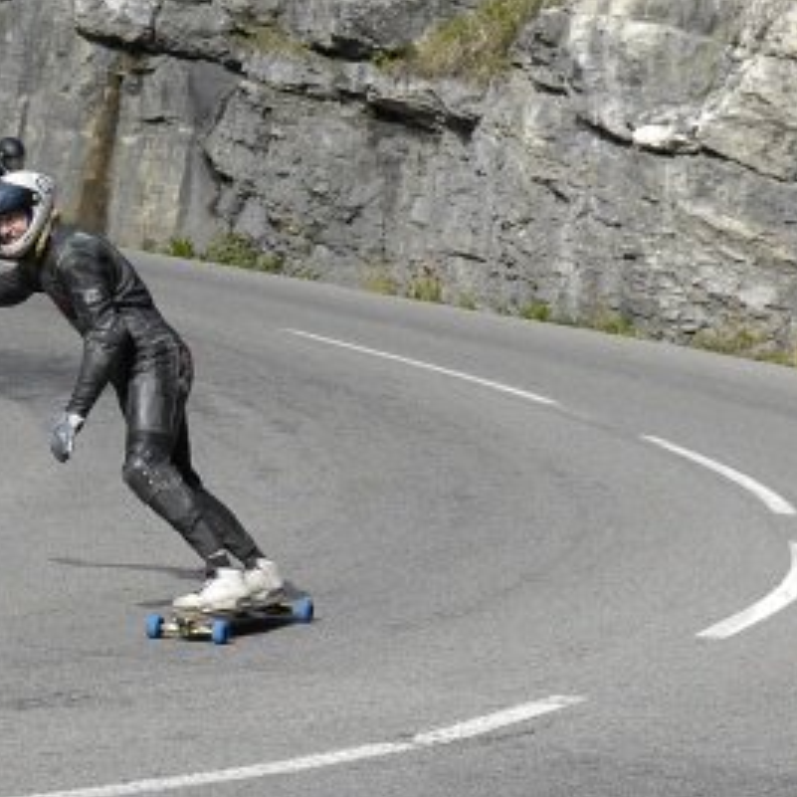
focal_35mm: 163
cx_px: 40
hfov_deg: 10.6
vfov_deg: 10.7
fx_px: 4246
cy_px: 373
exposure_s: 1/500
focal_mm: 55
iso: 320
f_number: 7.1
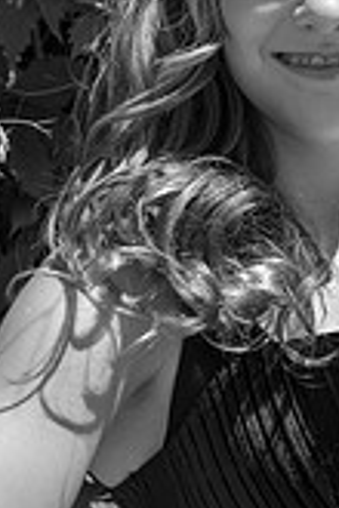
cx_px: 268
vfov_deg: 13.4
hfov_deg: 9.0
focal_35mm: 153
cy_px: 249
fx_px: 2161
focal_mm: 56
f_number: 4.5
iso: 100
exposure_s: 1/500
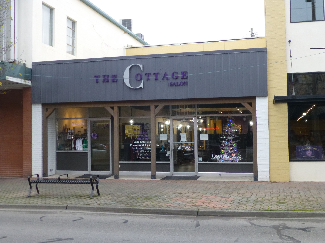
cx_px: 162
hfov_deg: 42.9
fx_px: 413
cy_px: 122
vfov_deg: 32.9
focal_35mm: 44
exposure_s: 1/60
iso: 400
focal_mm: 7.9
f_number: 4.1
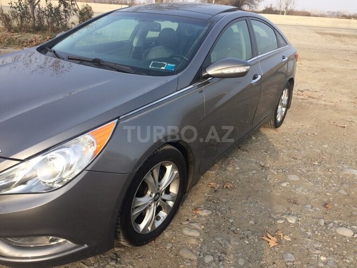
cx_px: 178
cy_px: 134
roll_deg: -4.2
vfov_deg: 48.2
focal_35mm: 29
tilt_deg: -22.7
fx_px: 299
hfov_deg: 61.7
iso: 32
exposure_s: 1/733
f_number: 2.2
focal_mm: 4.15
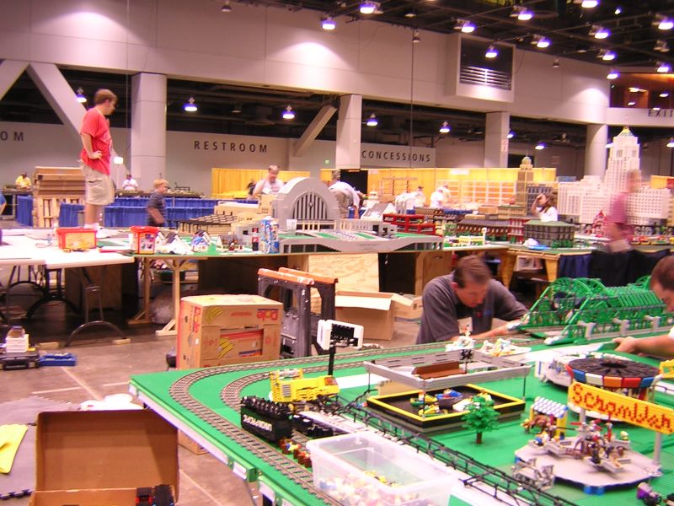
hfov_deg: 51.4
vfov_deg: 39.7
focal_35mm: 36
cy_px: 253
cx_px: 337
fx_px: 701
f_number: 2.6
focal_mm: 4.7
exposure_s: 1/3.8
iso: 100
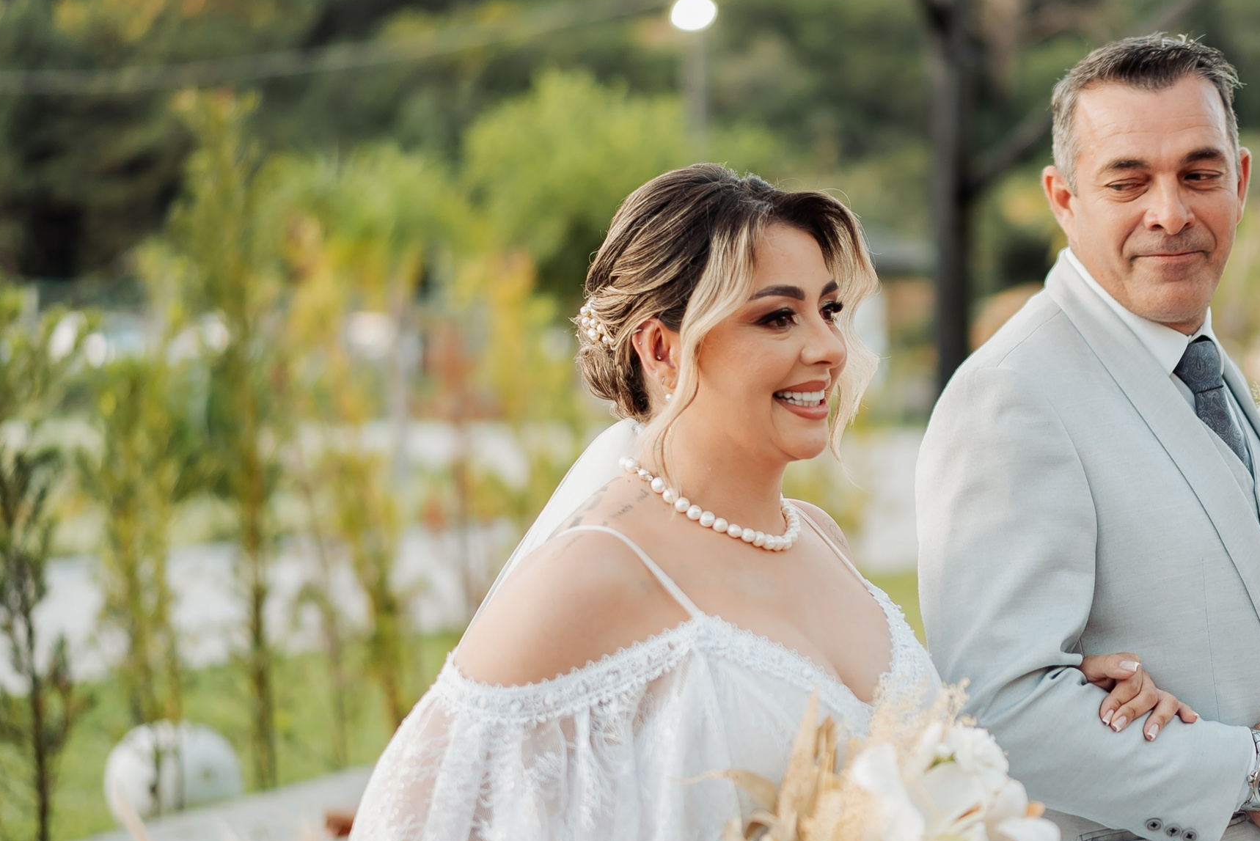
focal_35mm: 82
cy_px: 562
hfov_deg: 24.5
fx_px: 2871
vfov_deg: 16.6
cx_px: 904
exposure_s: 1/160
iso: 125
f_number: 1.8
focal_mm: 55
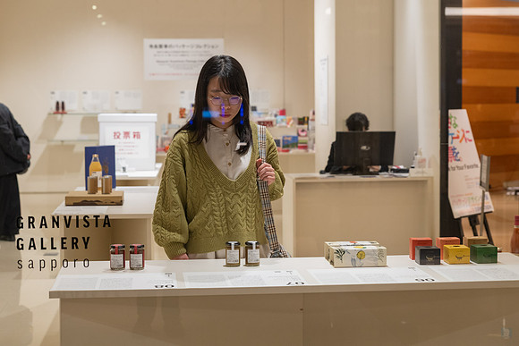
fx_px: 994
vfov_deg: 19.8
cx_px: 250
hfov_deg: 29.3
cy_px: 147
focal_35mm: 69
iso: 450
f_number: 3.5
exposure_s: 1/125
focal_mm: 60
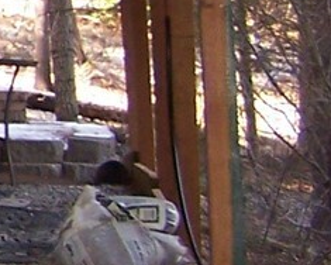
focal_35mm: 253
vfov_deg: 6.1
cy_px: -75
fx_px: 2478
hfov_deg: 6.9
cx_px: -661
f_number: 2.8
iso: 140
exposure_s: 1/60
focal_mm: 6.3
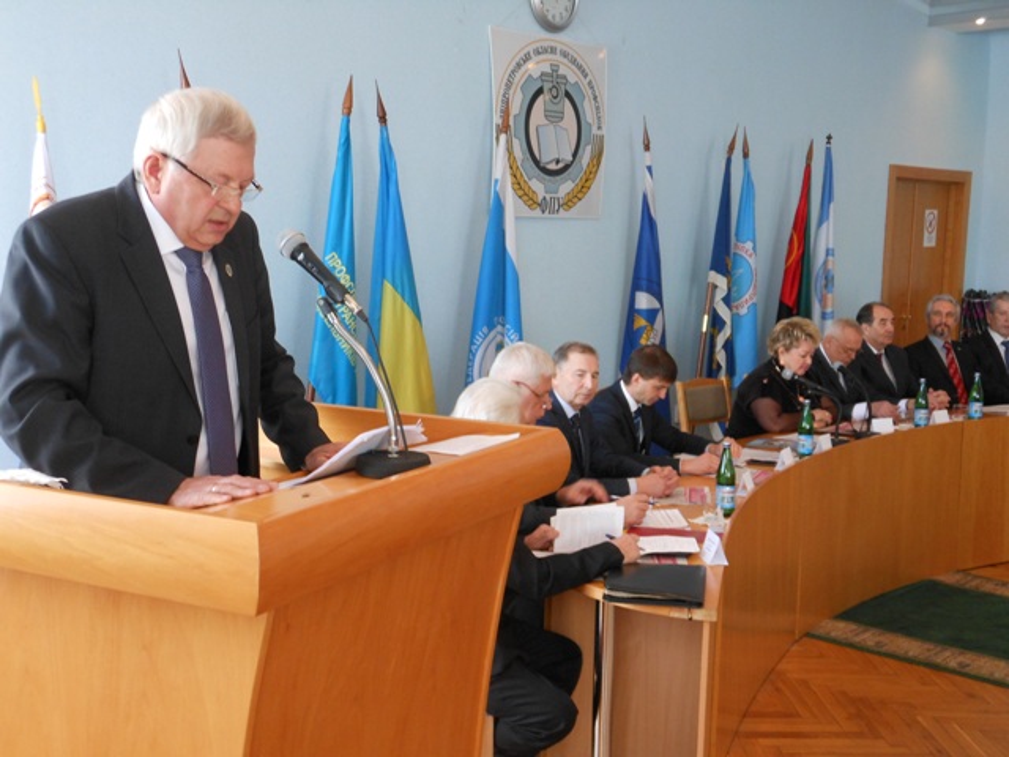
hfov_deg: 43.9
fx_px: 1253
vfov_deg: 33.6
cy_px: 378
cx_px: 504
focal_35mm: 43
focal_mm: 7.7
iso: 250
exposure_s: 1/30
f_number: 3.8
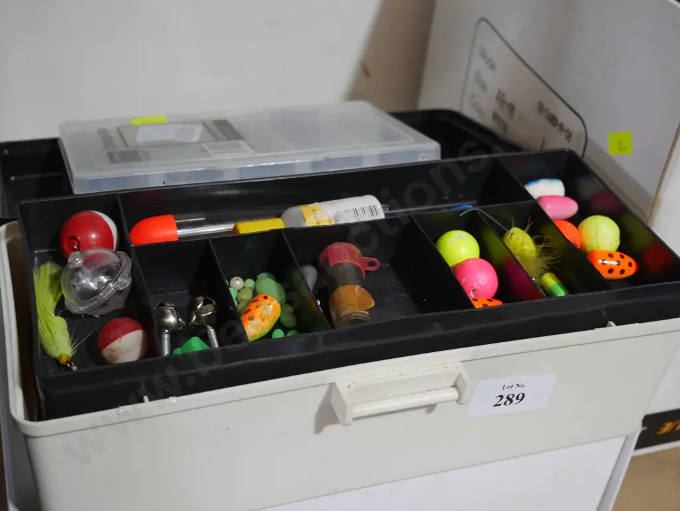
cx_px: 340
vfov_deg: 29.1
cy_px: 256
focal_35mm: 50
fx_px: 983
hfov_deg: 38.2
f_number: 5.3
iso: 800
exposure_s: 1/60
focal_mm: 25
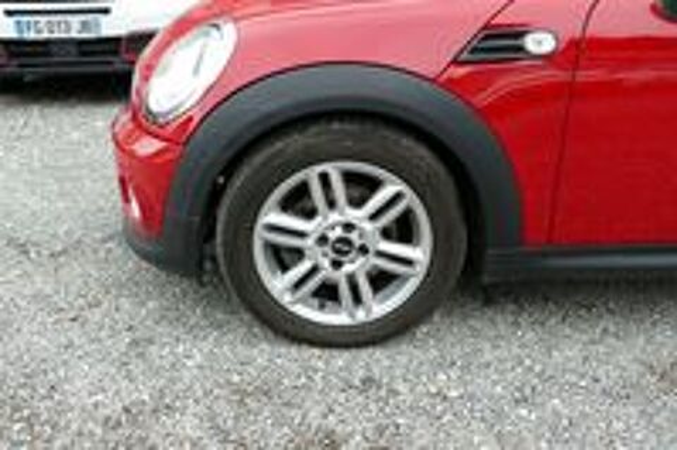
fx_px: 658
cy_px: 225
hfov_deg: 54.5
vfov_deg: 37.8
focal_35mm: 35
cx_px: 338
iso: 125
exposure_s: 1/250
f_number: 3.1
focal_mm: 12.9
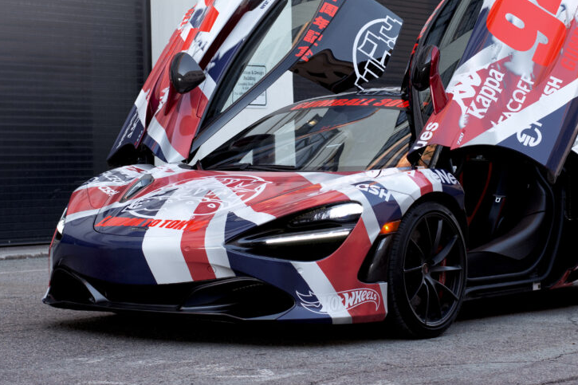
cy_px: 124
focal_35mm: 106
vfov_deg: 12.9
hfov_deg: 19.3
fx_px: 1701
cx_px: 336
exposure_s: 1/80
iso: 640
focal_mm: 50
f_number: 4.5
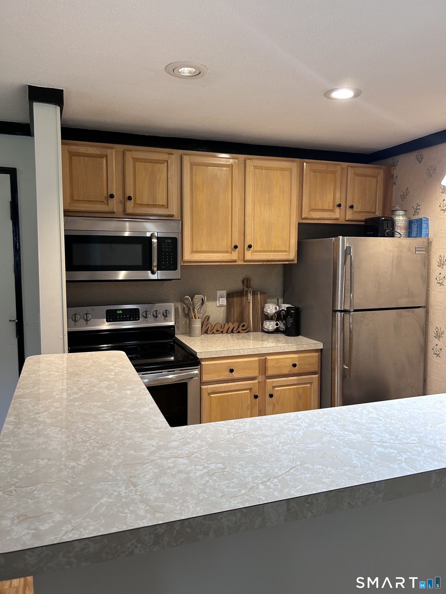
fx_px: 447
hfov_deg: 53.1
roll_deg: -0.9
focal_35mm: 26
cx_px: 223
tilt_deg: -4.6
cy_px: 297
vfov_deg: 67.3
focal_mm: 5.7
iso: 80
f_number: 1.5
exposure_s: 1/60
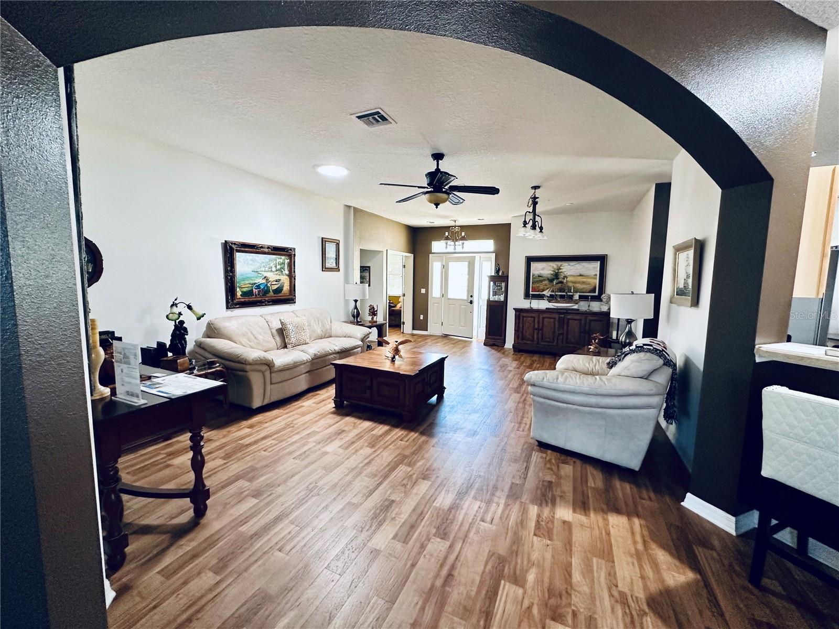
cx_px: 420
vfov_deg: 85.7
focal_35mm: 14
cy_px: 314
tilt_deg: -5.2
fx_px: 339
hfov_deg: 102.1
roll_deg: -1.5
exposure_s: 1/60
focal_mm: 2.22
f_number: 2.2
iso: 200
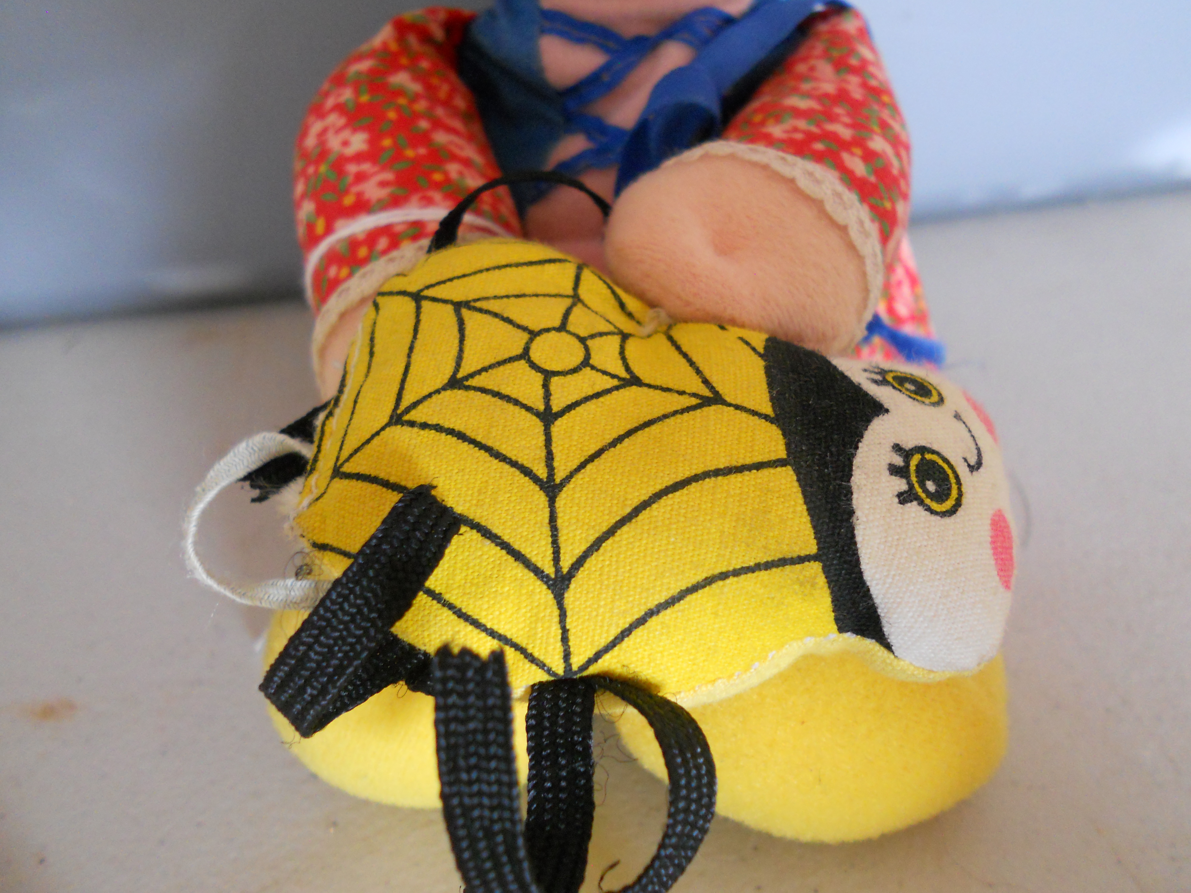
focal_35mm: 32
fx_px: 1101
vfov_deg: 44.2
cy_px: 446
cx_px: 596
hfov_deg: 56.8
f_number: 3.5
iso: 400
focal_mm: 5.8
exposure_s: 1/25
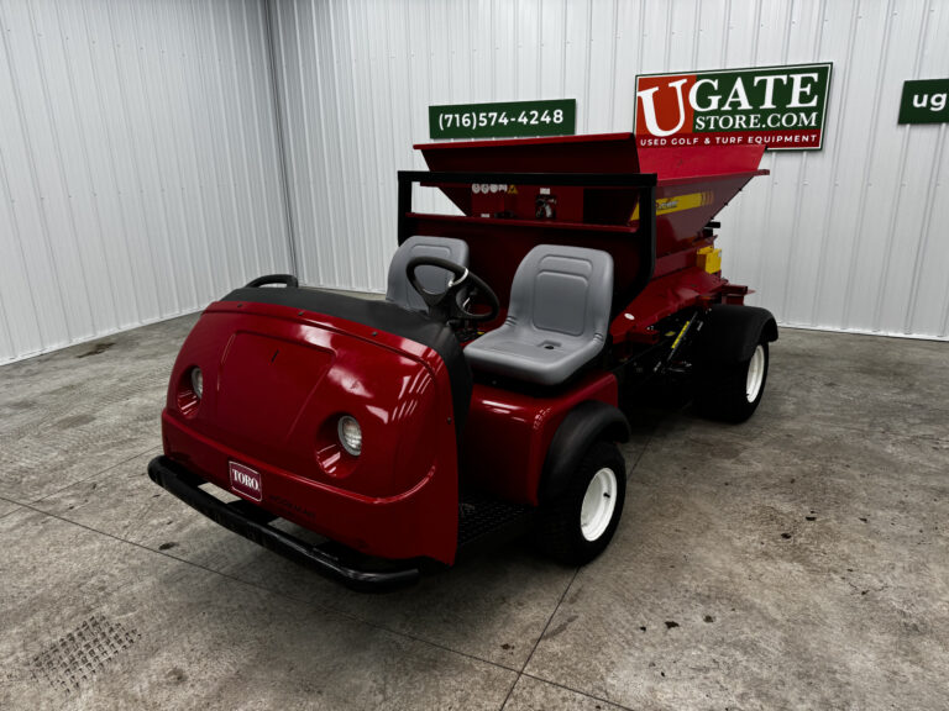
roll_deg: +0.4
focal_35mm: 24
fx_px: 658
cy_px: 356
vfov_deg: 56.8
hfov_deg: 71.6
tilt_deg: -18.1
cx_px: 474
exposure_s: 1/120
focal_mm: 6.76
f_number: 1.78
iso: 80
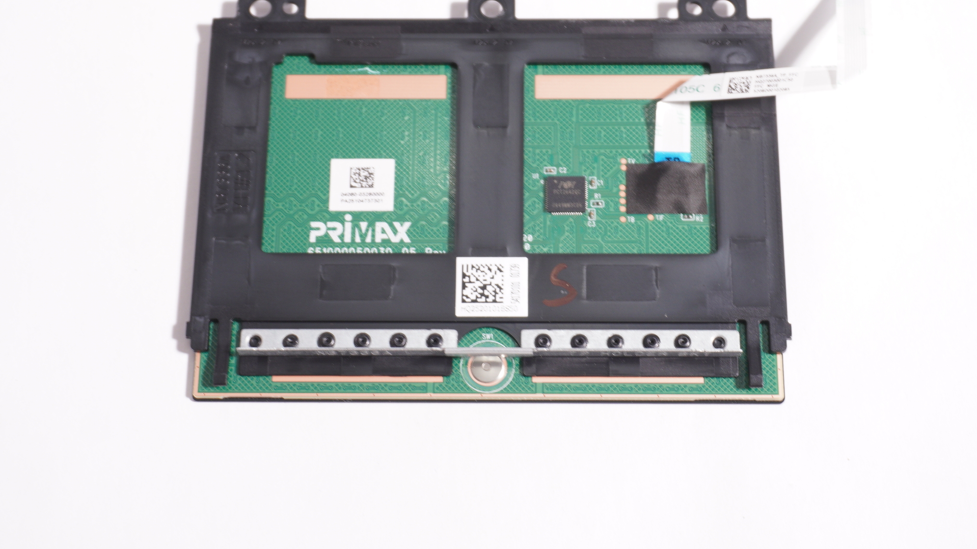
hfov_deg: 33.8
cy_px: 194
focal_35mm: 62
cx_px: 506
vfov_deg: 19.4
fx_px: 1606
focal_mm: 32
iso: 200
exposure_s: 1/13
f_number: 5.6
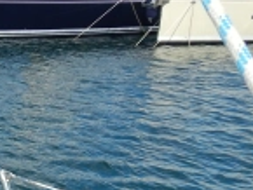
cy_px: 252
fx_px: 636
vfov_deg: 16.1
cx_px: -187
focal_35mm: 87
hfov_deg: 18.3
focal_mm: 4
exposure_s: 1/640
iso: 125
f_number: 6
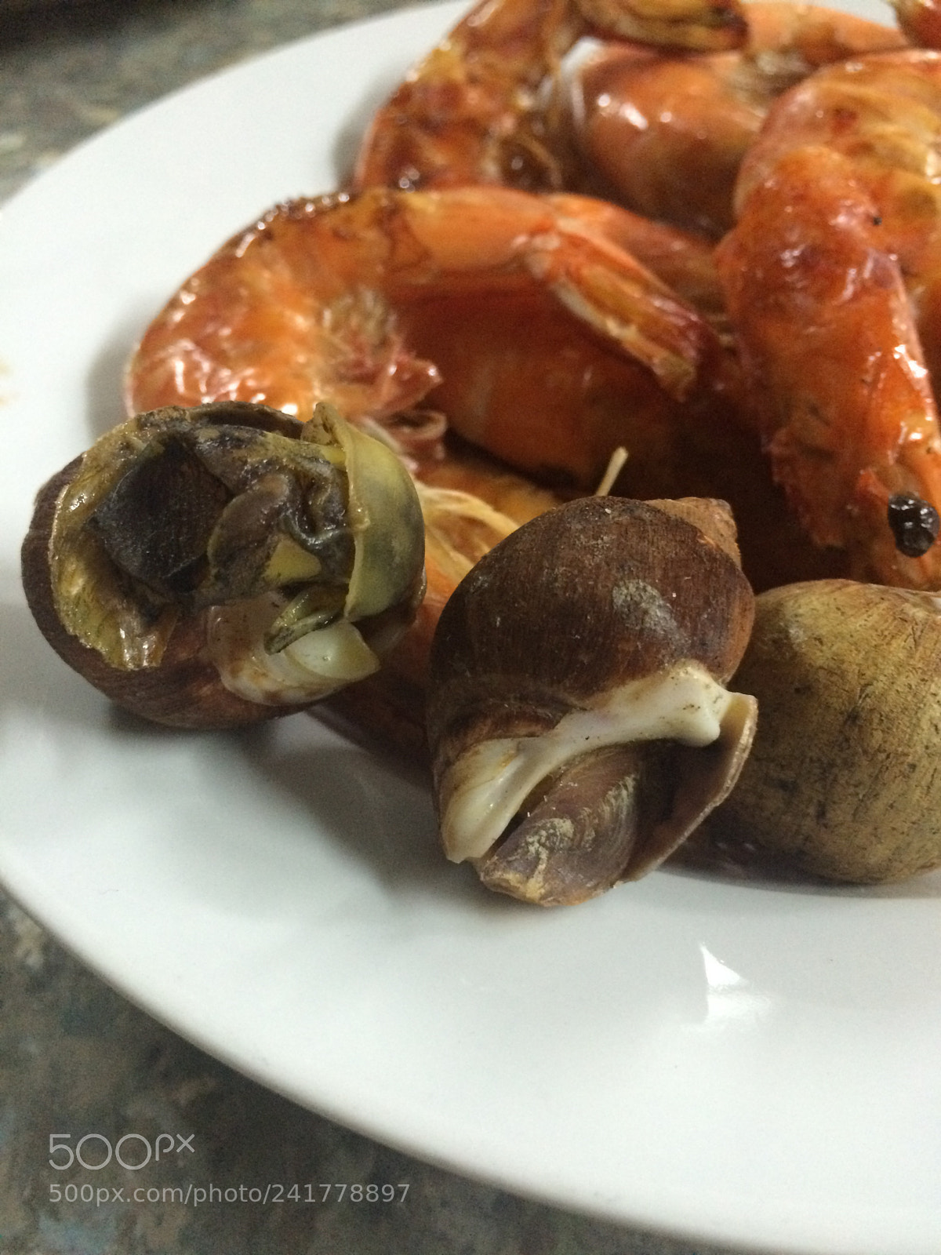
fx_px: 1051
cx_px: 470
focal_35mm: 29
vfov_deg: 61.7
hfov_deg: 48.2
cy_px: 628
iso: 320
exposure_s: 1/17
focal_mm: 4.15
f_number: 2.2
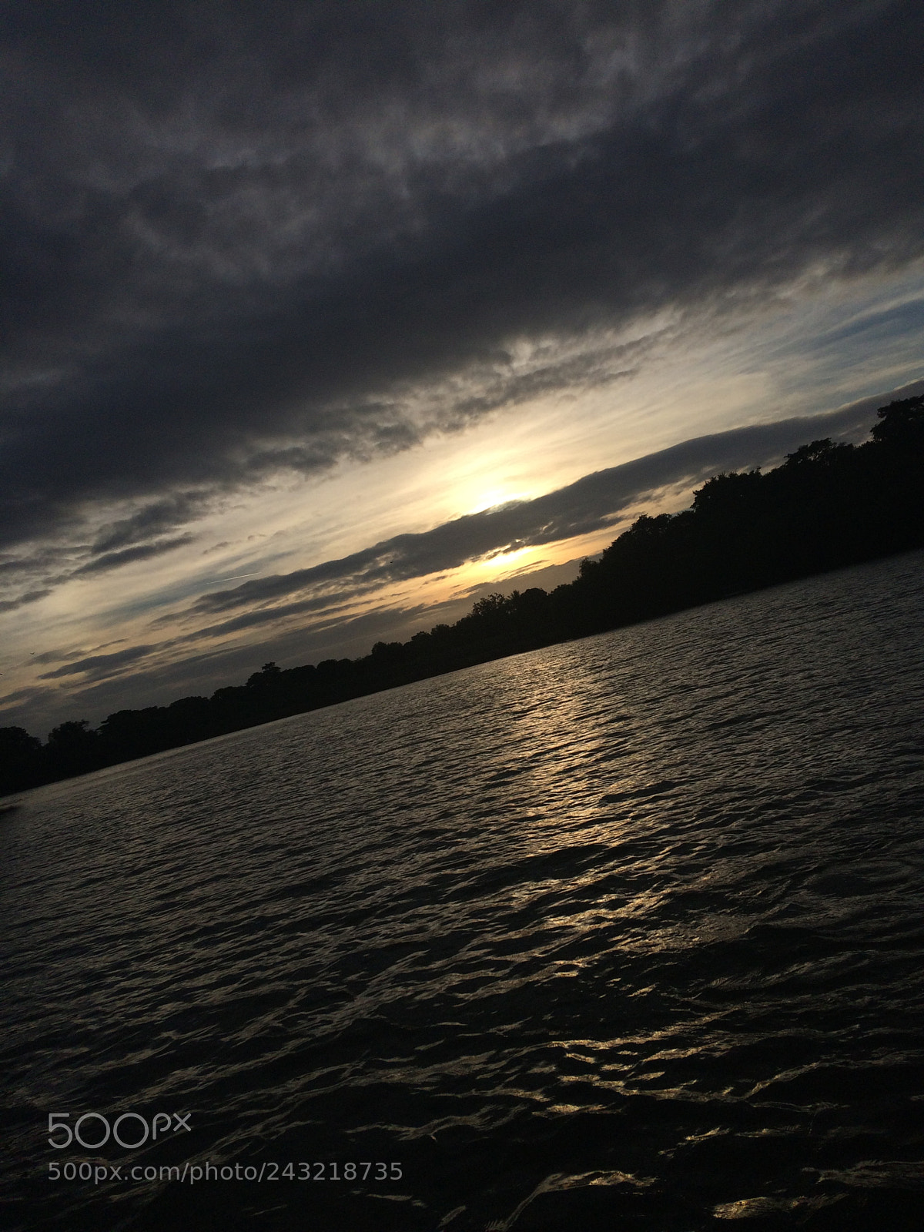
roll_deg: +16.5
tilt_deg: -0.2
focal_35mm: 29
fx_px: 1032
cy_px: 616
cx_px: 462
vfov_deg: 61.7
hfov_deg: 48.2
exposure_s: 1/8264
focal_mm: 4.15
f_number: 2.2
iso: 32
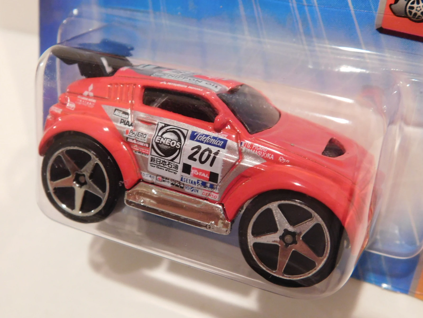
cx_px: 212
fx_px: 489
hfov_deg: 46.8
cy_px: 159
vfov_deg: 36.0
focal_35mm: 40
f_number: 3.6
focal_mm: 7.1
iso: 400
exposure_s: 1/13
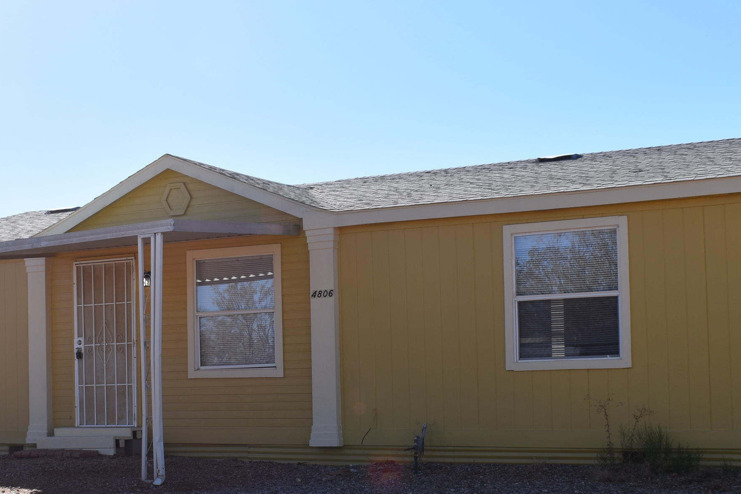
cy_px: 341
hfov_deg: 32.9
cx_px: 328
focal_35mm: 61
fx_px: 1255
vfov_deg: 22.1
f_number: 10
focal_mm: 24
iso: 100
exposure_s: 1/200
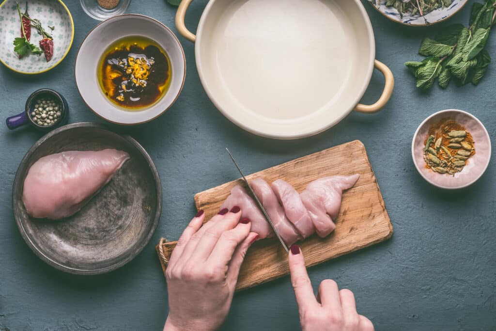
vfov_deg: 27.0
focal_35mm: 50
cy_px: 166
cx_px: 248
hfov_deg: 39.6
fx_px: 689
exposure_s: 1/125
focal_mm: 50
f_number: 11
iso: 100
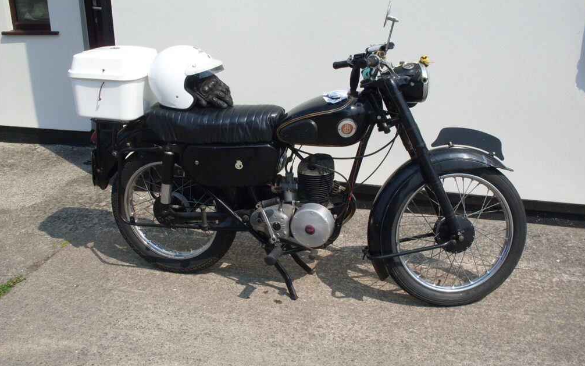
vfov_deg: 31.3
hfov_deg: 48.2
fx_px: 654
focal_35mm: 41
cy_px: 194
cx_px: 295
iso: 80
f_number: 8.4
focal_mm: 6.3
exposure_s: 1/250
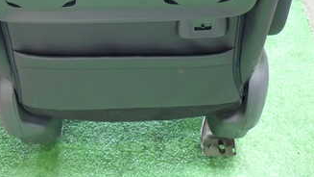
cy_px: -11
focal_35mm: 60
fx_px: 500
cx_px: 135
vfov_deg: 19.3
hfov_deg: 34.8
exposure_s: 1/30
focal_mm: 5.4
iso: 500
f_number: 2.3
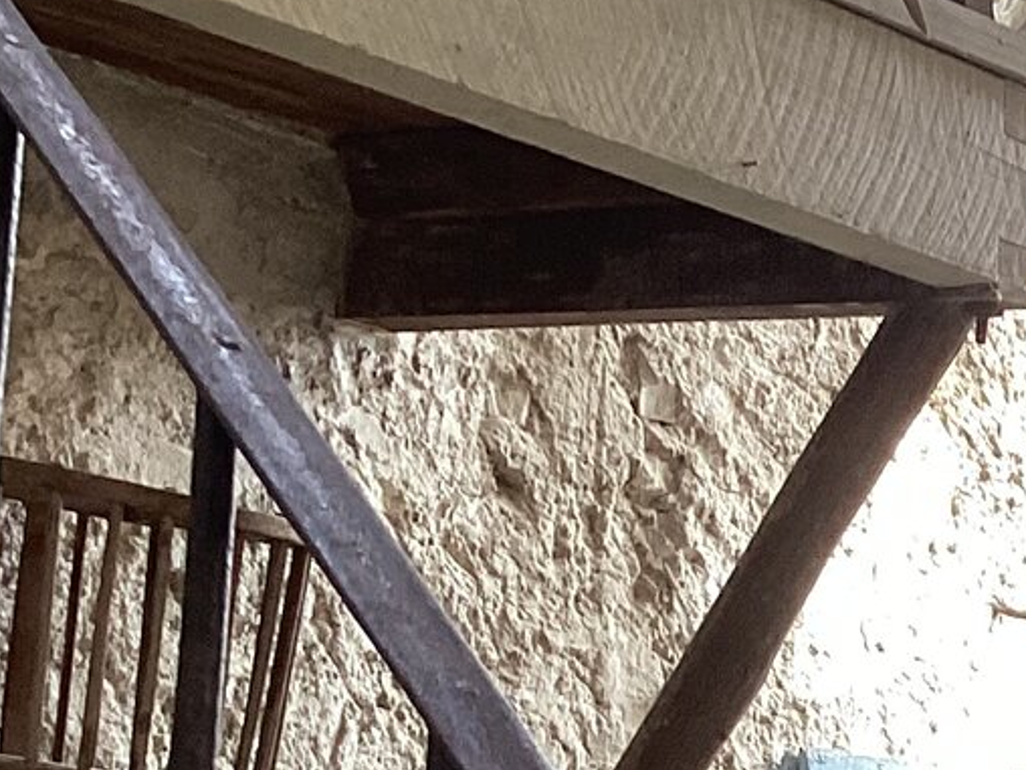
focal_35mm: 125
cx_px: 1796
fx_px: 3705
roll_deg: -2.6
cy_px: 1457
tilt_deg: -6.4
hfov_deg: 14.1
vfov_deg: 11.0
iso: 80
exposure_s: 1/50
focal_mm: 3.3
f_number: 2.4
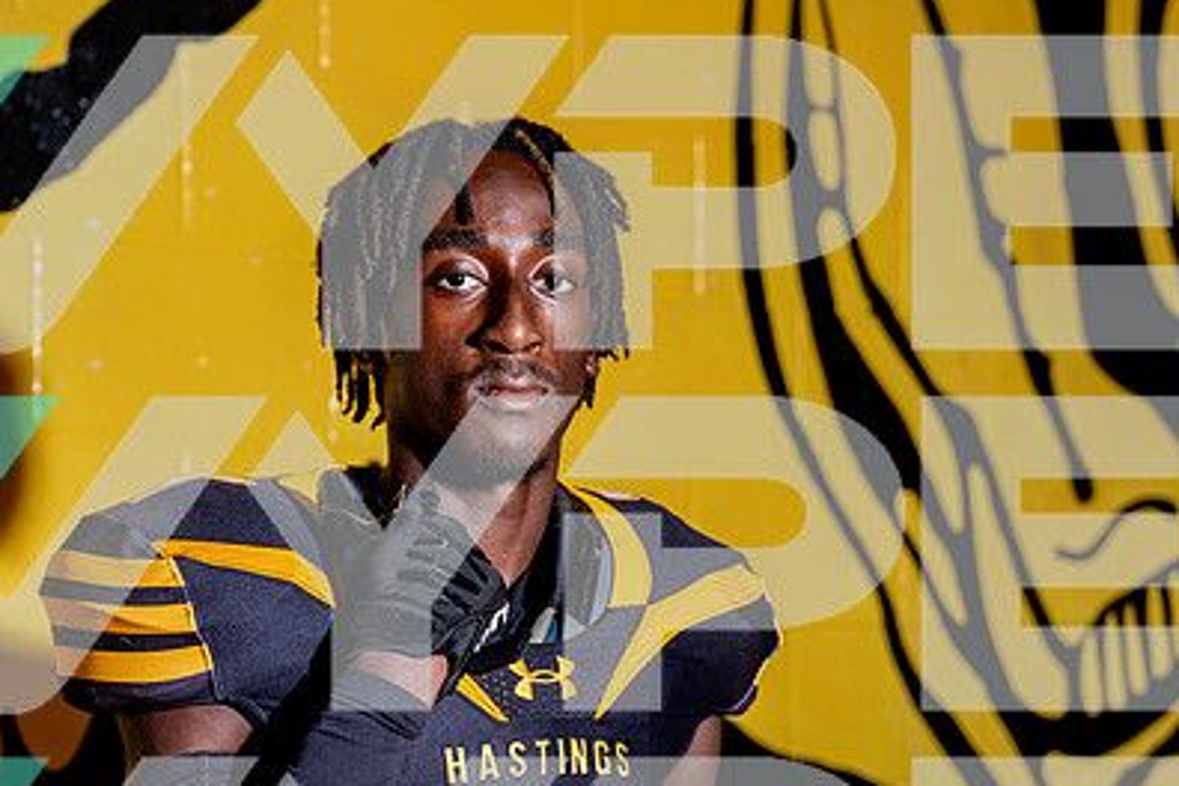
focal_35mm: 105
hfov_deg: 19.4
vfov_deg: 13.0
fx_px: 3438
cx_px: 506
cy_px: 555
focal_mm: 70
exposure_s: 1/250
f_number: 4
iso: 100
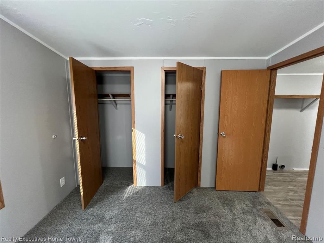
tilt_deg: -2.7
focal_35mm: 13
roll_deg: +1.3
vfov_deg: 89.9
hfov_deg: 106.2
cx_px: 162
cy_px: 122
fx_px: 122
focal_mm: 1.57
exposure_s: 1/73
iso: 250
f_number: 1.8
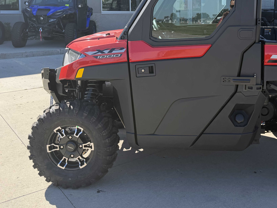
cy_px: 37
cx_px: 204
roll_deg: -0.9
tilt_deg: -4.6
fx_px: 336
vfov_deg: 33.2
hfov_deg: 43.5
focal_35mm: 42
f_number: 1.78
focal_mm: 6.76
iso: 100
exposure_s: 1/1949
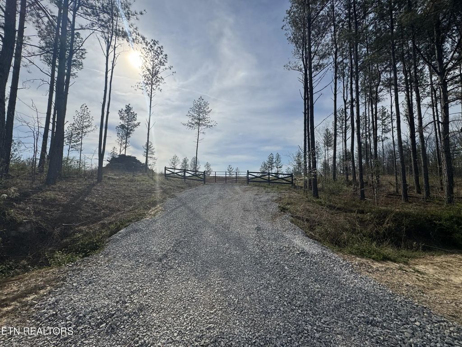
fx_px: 187
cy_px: 174
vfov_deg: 85.7
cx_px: 231
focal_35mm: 14
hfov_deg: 102.1
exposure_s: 1/4630
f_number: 2.2
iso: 32
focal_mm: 2.22
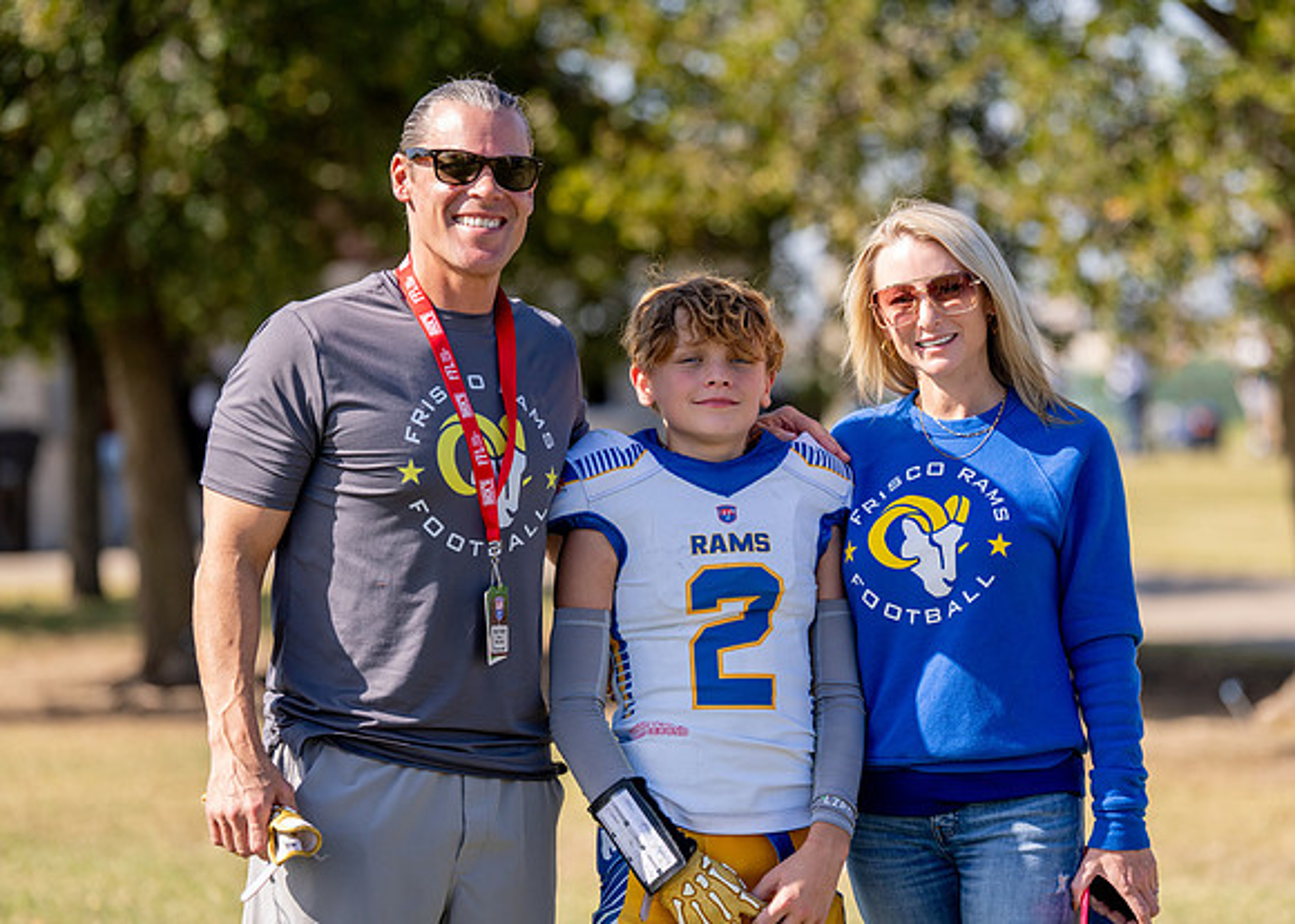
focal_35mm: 144
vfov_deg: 10.0
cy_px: 484
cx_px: 697
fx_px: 5303
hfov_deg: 13.9
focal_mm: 125
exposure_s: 1/3200
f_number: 2.8
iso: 250
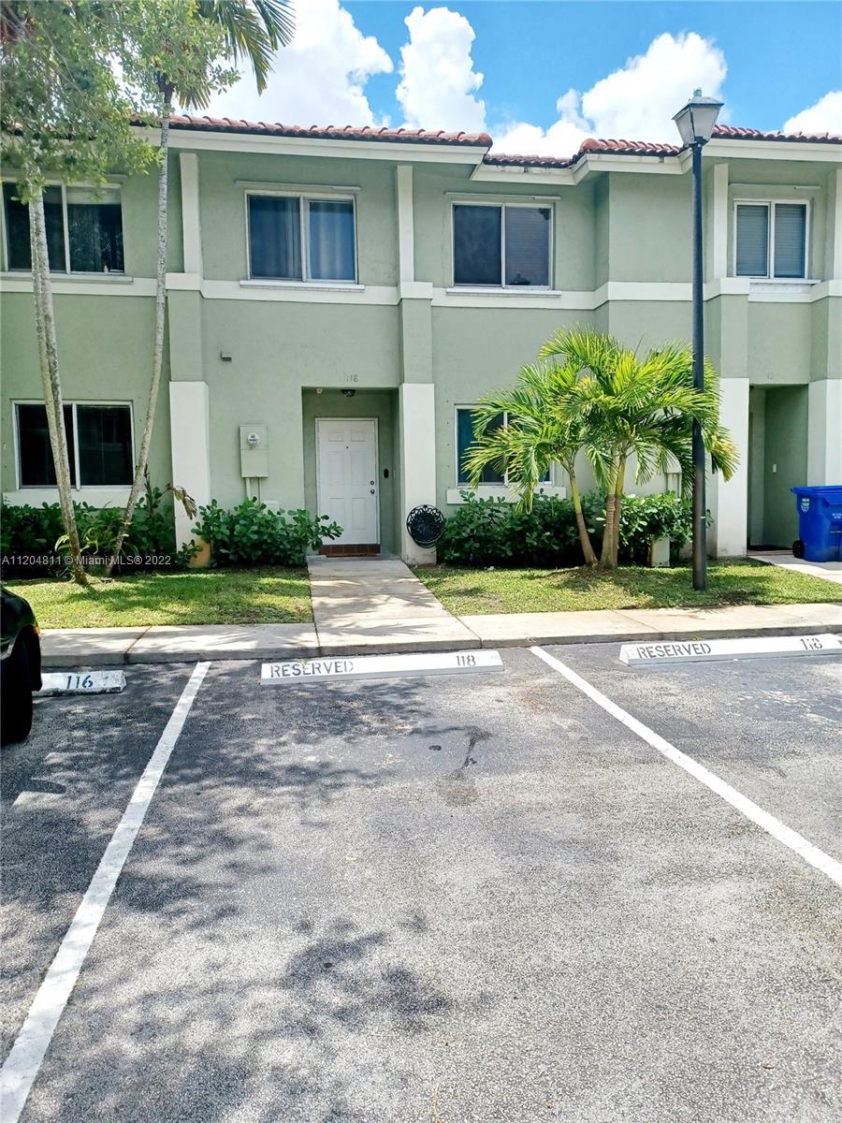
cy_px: 562
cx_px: 421
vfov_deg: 69.4
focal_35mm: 25
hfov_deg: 54.9
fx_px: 811
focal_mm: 4.6
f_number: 1.8
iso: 32
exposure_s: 1/500
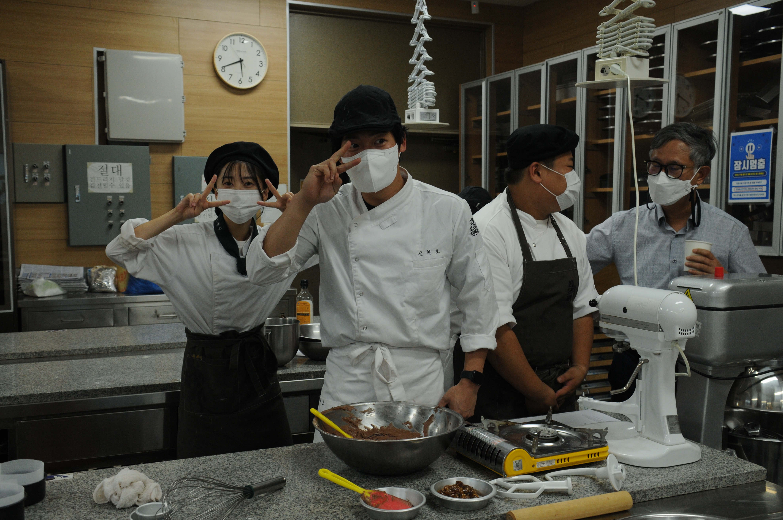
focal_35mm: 36
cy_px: 260
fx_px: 782
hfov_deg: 53.2
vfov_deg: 36.8
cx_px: 392
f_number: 5
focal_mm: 24
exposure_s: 1/100
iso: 640
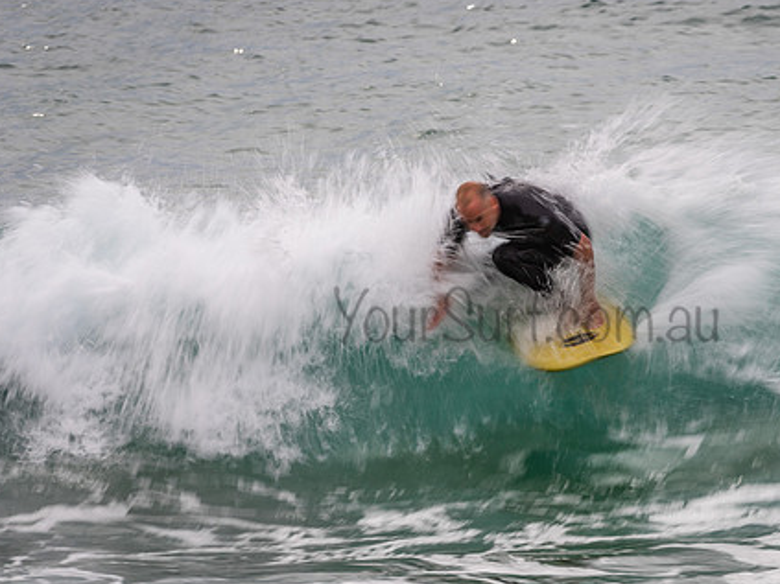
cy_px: 299
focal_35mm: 660
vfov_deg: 2.3
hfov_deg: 3.0
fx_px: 14868
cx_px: 524
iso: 64
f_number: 18
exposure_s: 1/20
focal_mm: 500
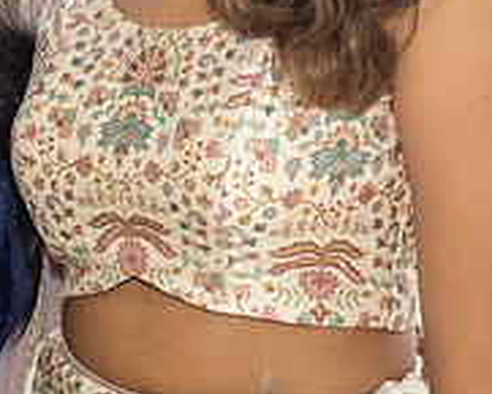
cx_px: 212
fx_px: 3365
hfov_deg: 8.4
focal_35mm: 231
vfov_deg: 6.7
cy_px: -11
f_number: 5
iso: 1250
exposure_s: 1/250
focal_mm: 44
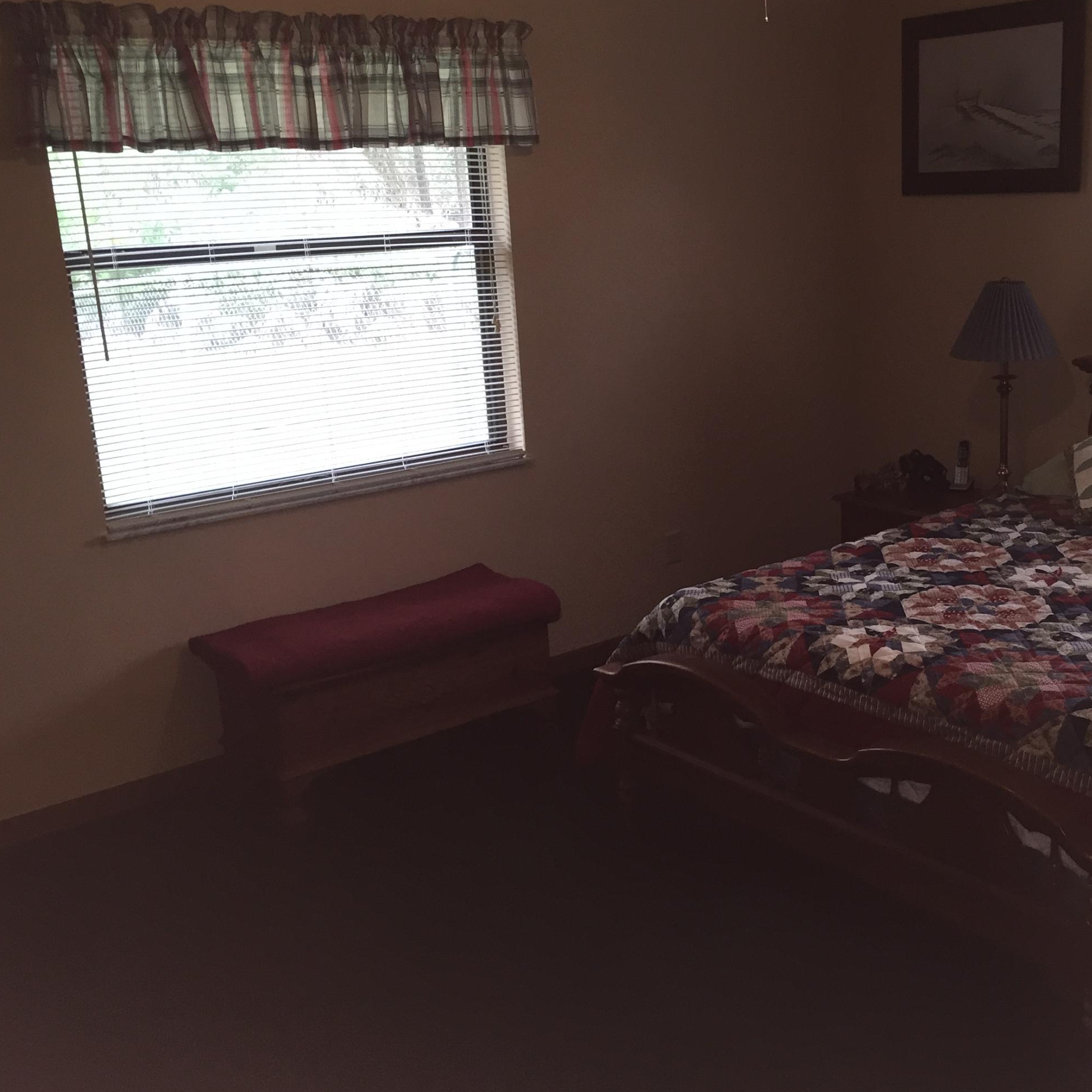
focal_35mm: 39
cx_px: 712
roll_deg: +1.5
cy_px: 576
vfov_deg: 42.8
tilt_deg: -15.5
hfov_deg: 42.4
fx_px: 1392
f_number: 2.2
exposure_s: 1/33
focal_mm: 4.15
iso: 125
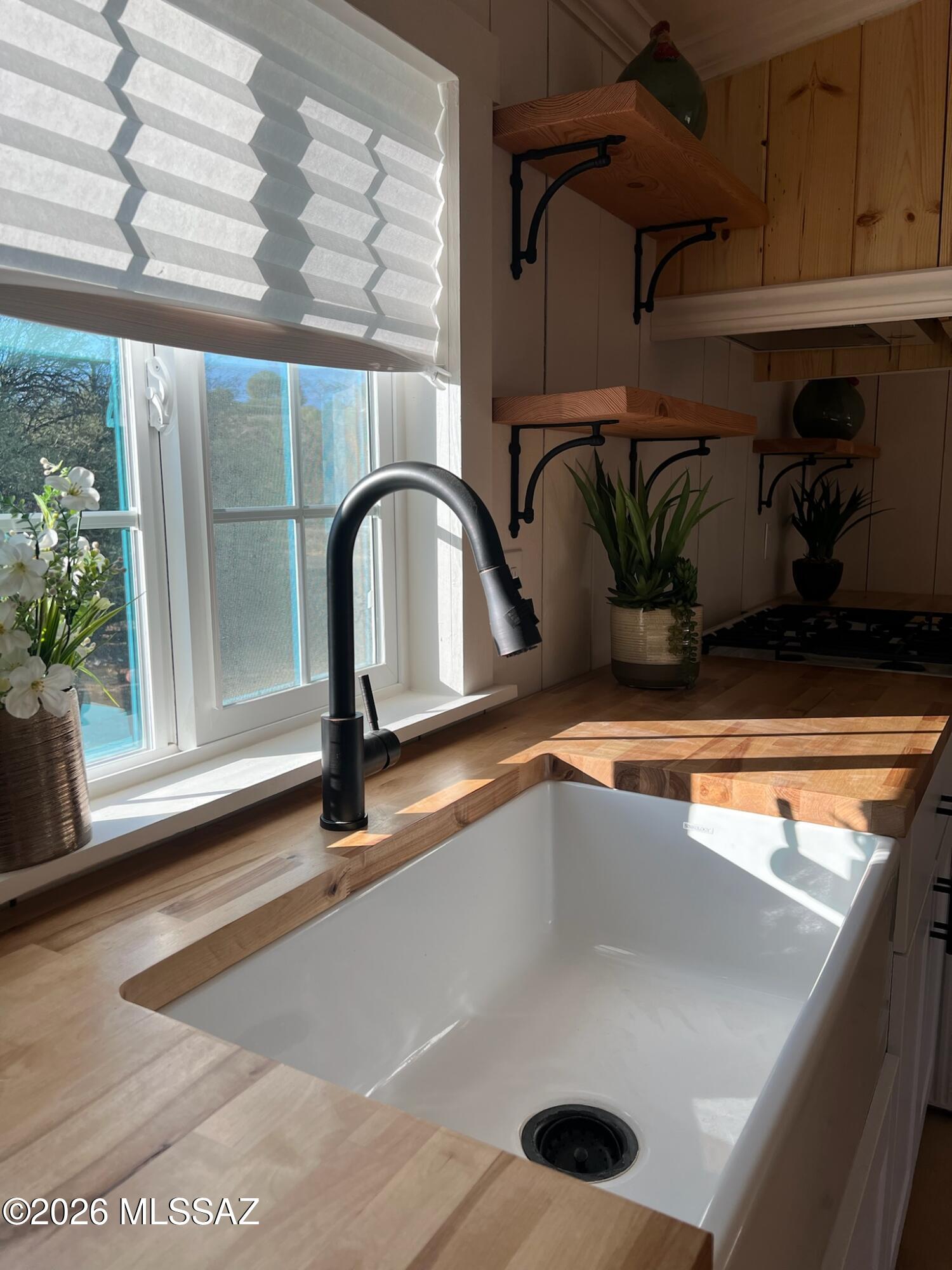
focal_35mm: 26
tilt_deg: -7.8
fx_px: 953
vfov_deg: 67.3
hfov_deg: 53.1
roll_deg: +0.3
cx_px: 476
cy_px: 635
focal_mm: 5.7
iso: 50
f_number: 1.5
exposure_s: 1/769
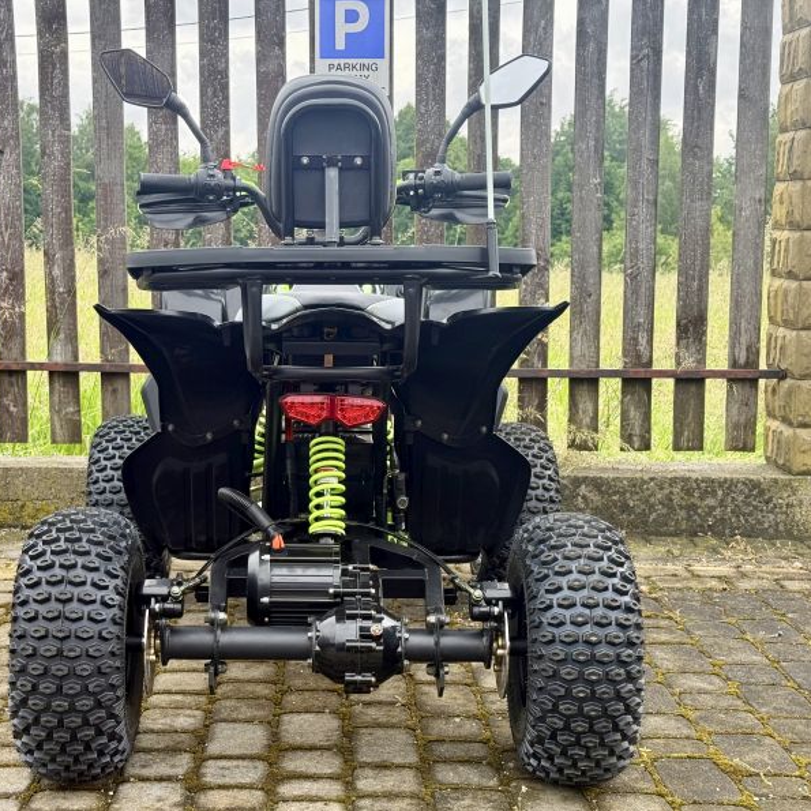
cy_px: 408
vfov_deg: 30.0
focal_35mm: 57
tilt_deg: -8.2
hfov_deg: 30.0
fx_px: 1511
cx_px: 335
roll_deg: +0.3
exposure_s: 1/681
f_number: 1.78
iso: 80
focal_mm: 6.76
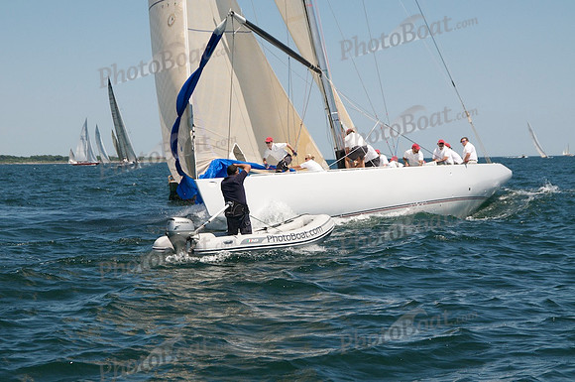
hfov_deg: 20.9
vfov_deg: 14.0
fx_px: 1555
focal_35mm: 98
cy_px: 191
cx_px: 288
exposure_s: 1/1600
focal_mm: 65
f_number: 8
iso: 400
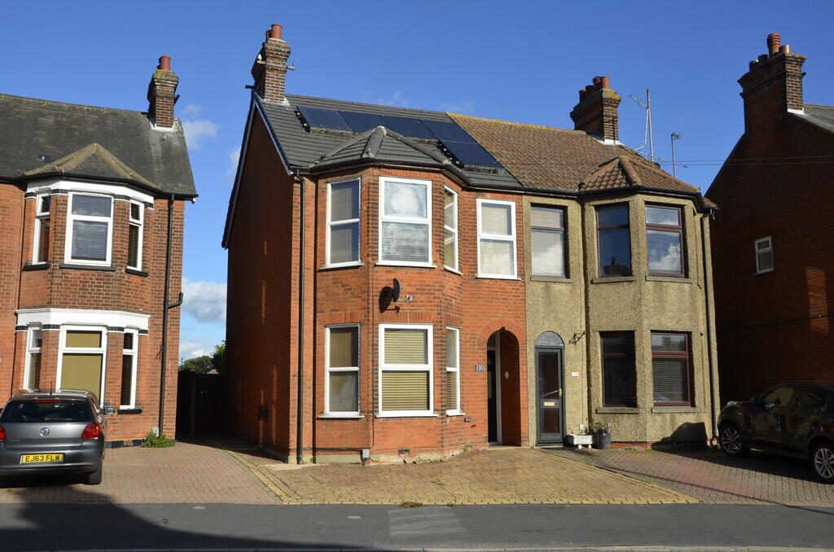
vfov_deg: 36.7
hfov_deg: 53.2
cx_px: 417
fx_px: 832
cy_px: 276
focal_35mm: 36
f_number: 9
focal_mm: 24
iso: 100
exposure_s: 1/320
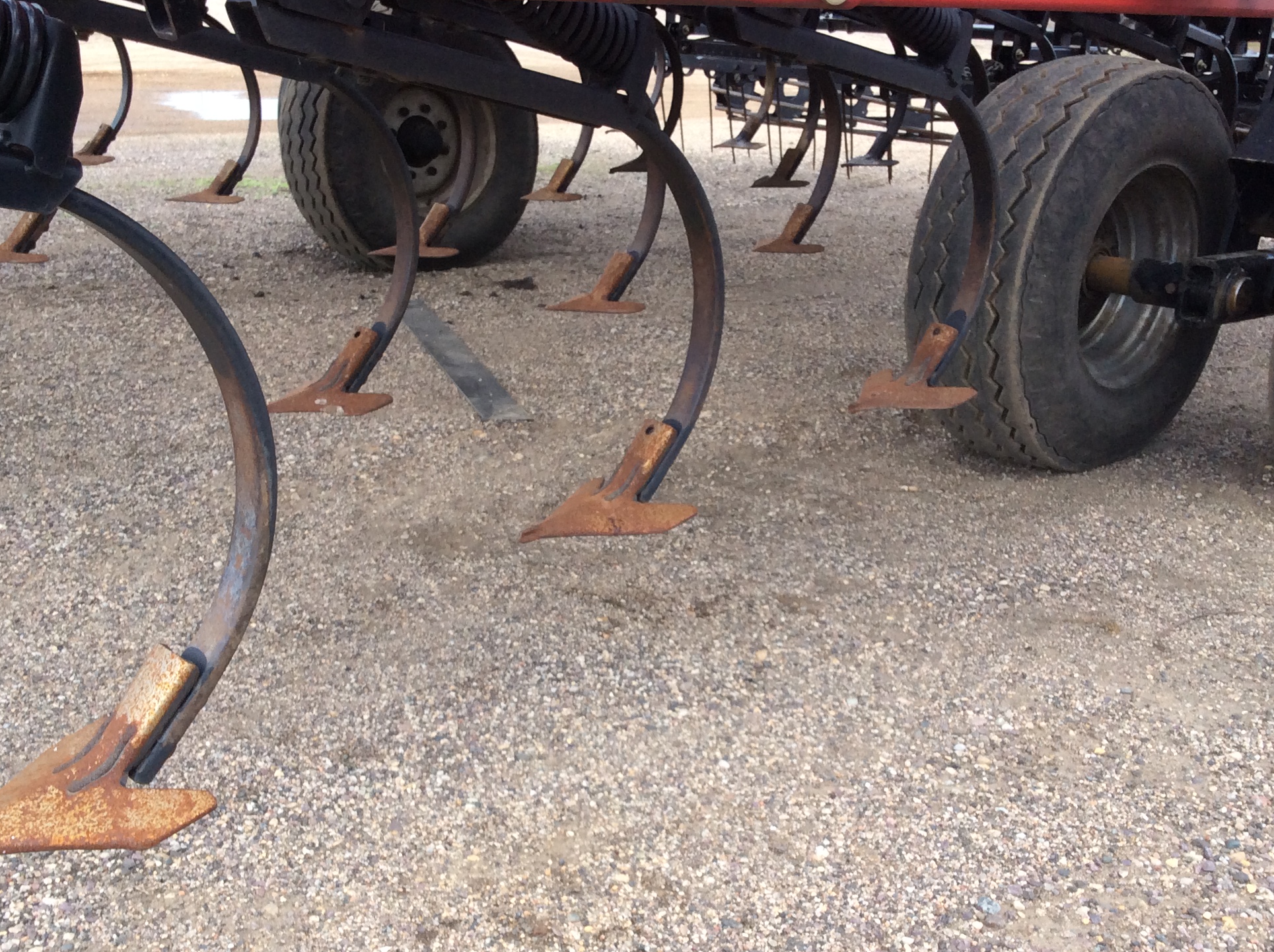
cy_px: 575
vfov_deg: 33.4
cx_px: 608
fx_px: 1580
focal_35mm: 43
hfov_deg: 43.9
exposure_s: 1/298
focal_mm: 3.3
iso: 32
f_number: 2.4
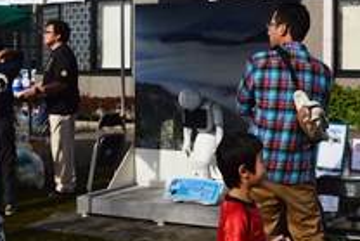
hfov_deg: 28.2
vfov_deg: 19.1
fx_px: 710
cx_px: 241
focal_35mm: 71
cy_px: 73
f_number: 11
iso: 200
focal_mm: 22
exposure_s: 1/500
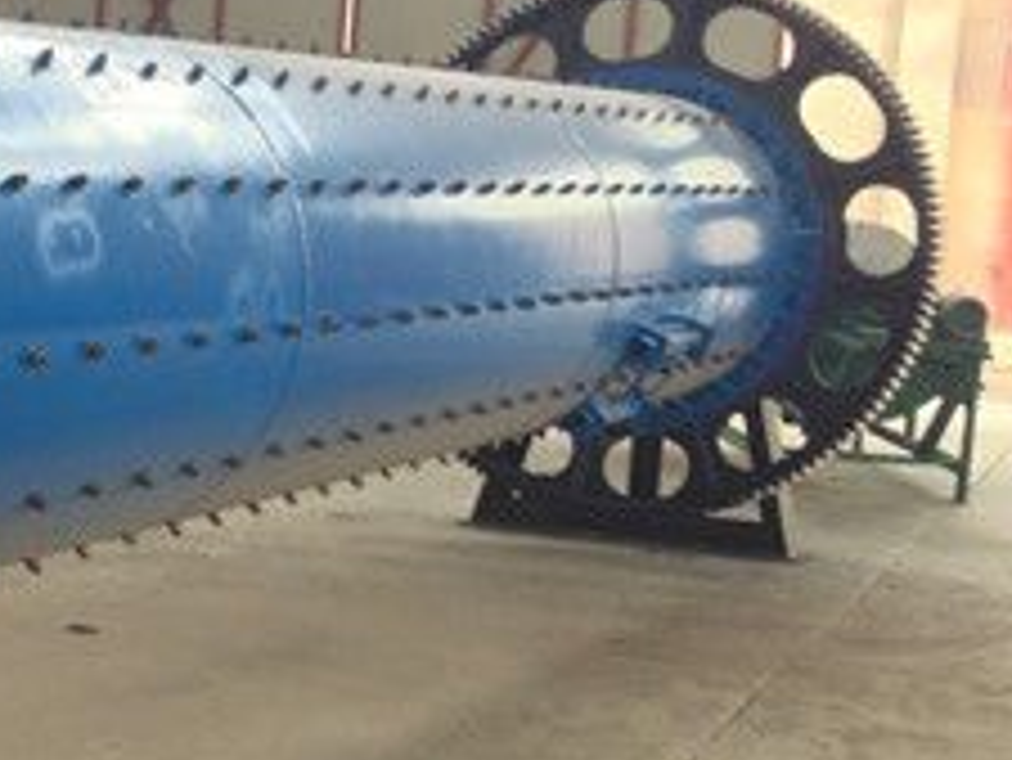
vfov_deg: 16.8
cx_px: -292
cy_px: 490
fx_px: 2574
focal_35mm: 88
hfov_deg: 20.4
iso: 50
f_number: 2.4
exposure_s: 1/24
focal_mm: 4.13
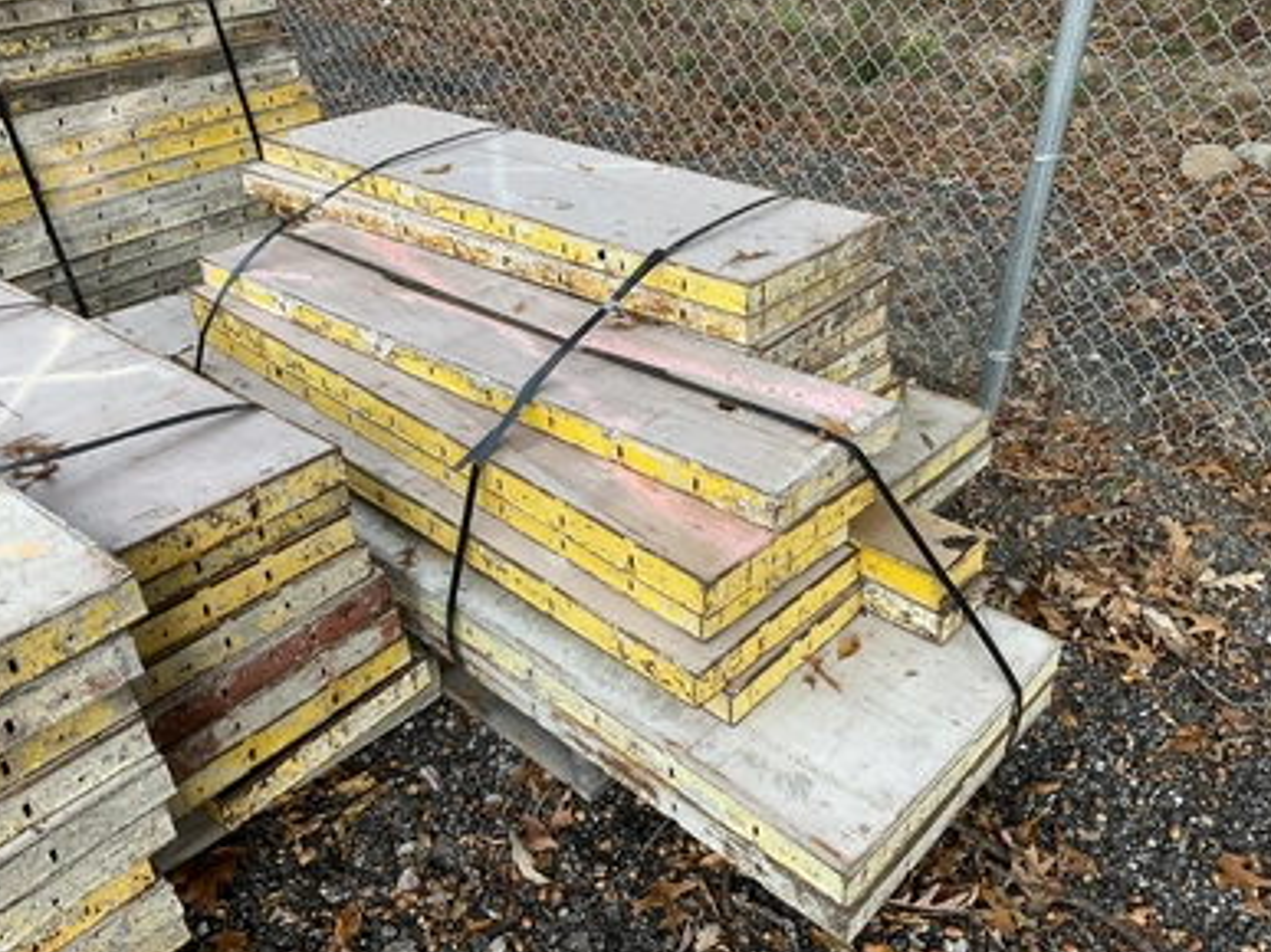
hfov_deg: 60.0
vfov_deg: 46.8
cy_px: 473
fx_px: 1101
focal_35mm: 30
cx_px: 627
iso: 25
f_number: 1.8
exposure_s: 1/394
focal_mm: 3
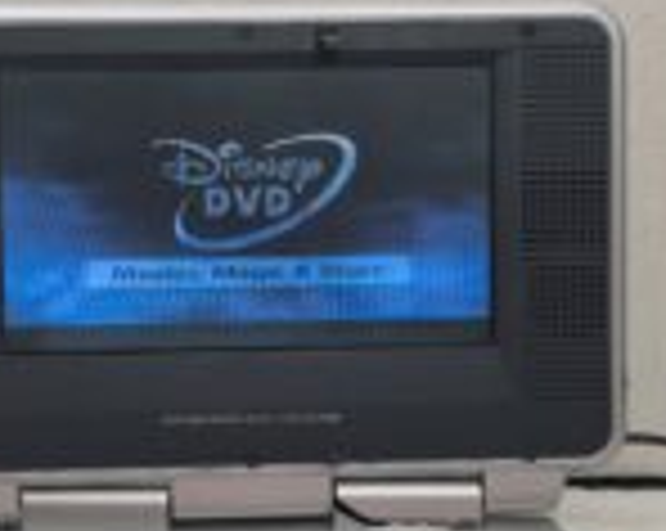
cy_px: 389
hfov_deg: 23.5
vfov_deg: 18.8
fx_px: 1594
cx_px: 243
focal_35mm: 81
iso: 500
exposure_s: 1/50
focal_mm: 6.57
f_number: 1.6
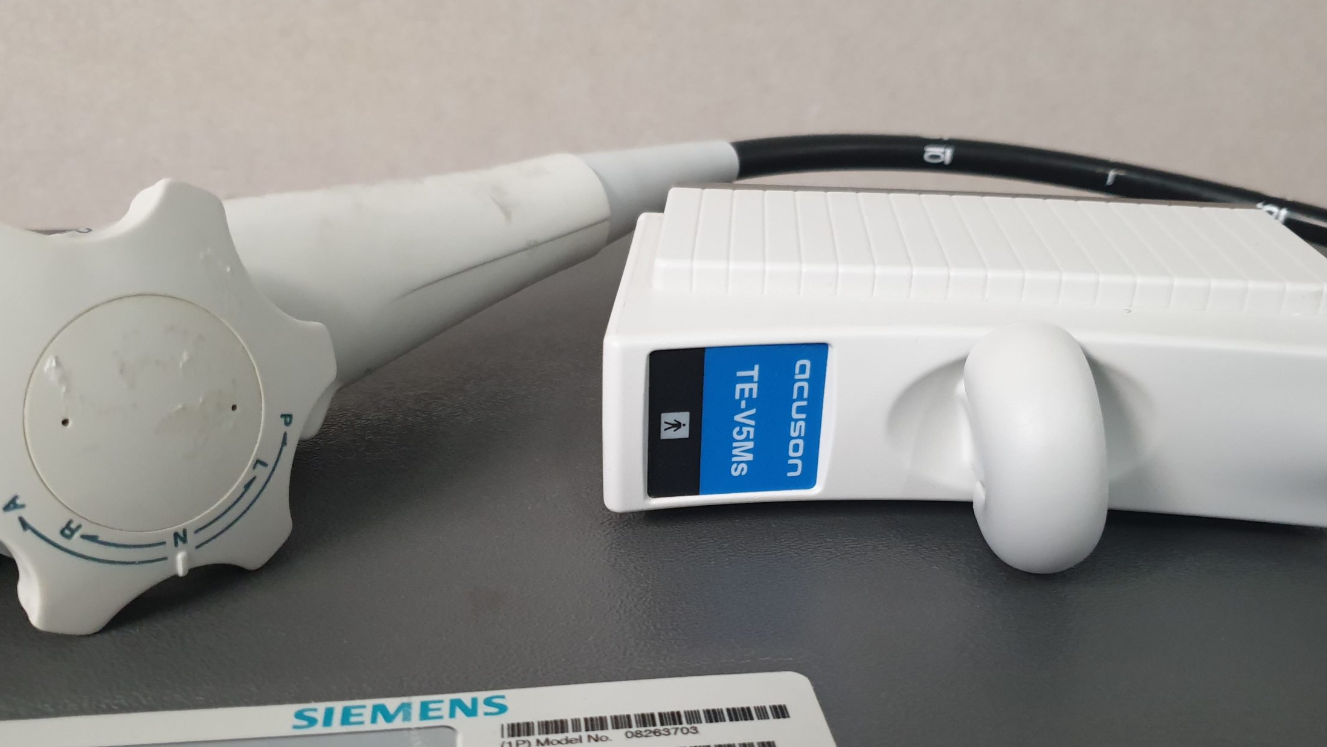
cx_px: 685
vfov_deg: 35.5
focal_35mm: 33
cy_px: 439
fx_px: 1161
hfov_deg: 59.5
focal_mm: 4.3
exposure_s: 1/100
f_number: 1.5
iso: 320
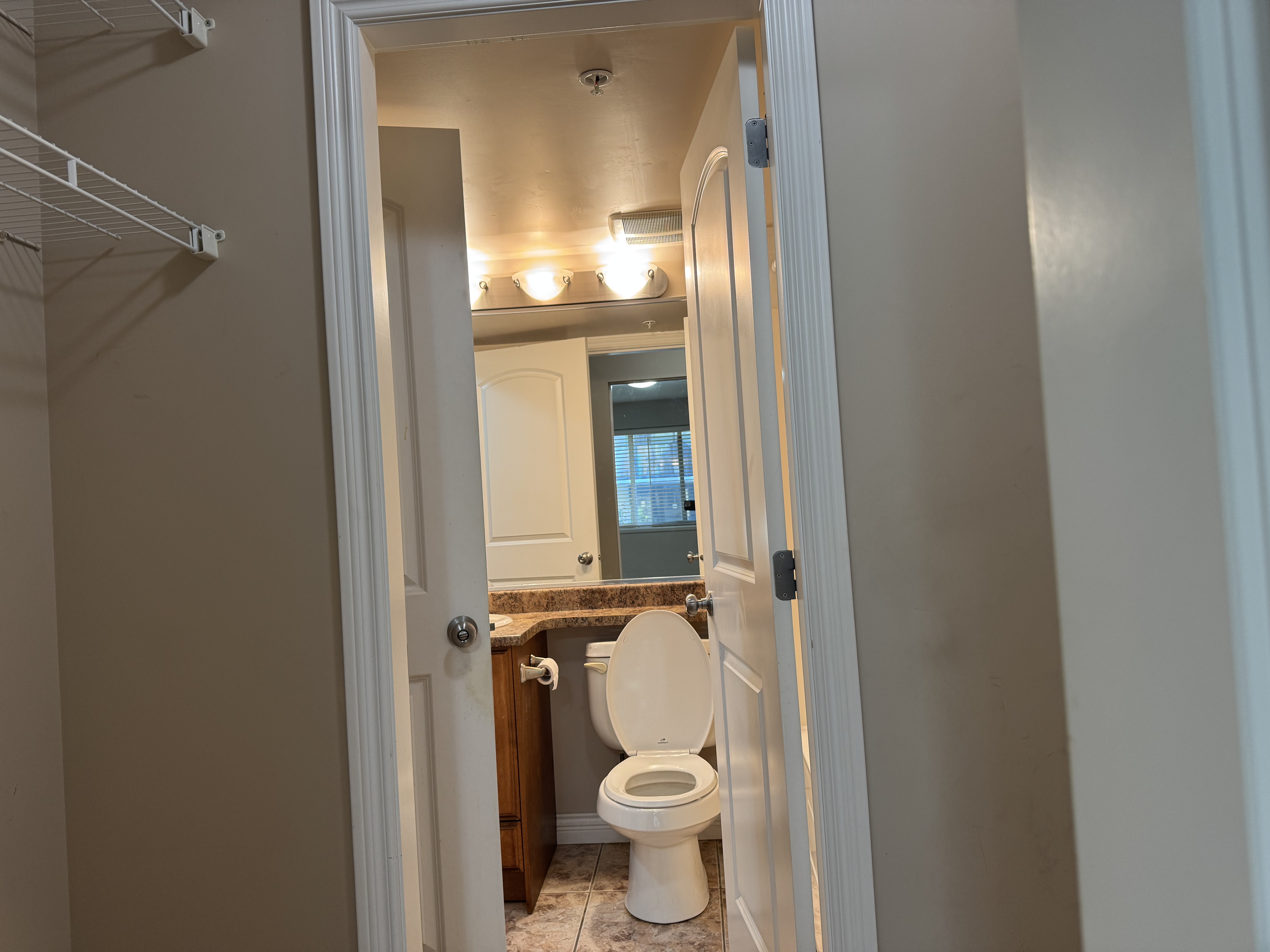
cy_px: 476
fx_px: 881
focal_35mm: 24
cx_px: 635
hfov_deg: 71.6
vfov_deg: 56.8
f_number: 1.78
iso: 100
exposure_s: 1/60
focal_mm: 6.76
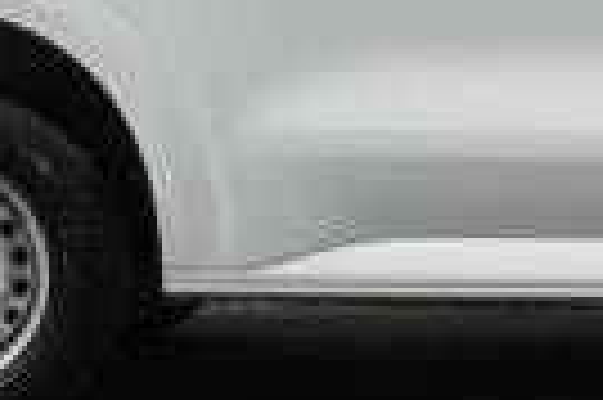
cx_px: 716
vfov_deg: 7.0
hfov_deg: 10.5
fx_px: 3235
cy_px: -85
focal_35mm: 193
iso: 100
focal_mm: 27
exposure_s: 1/320
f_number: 6.3
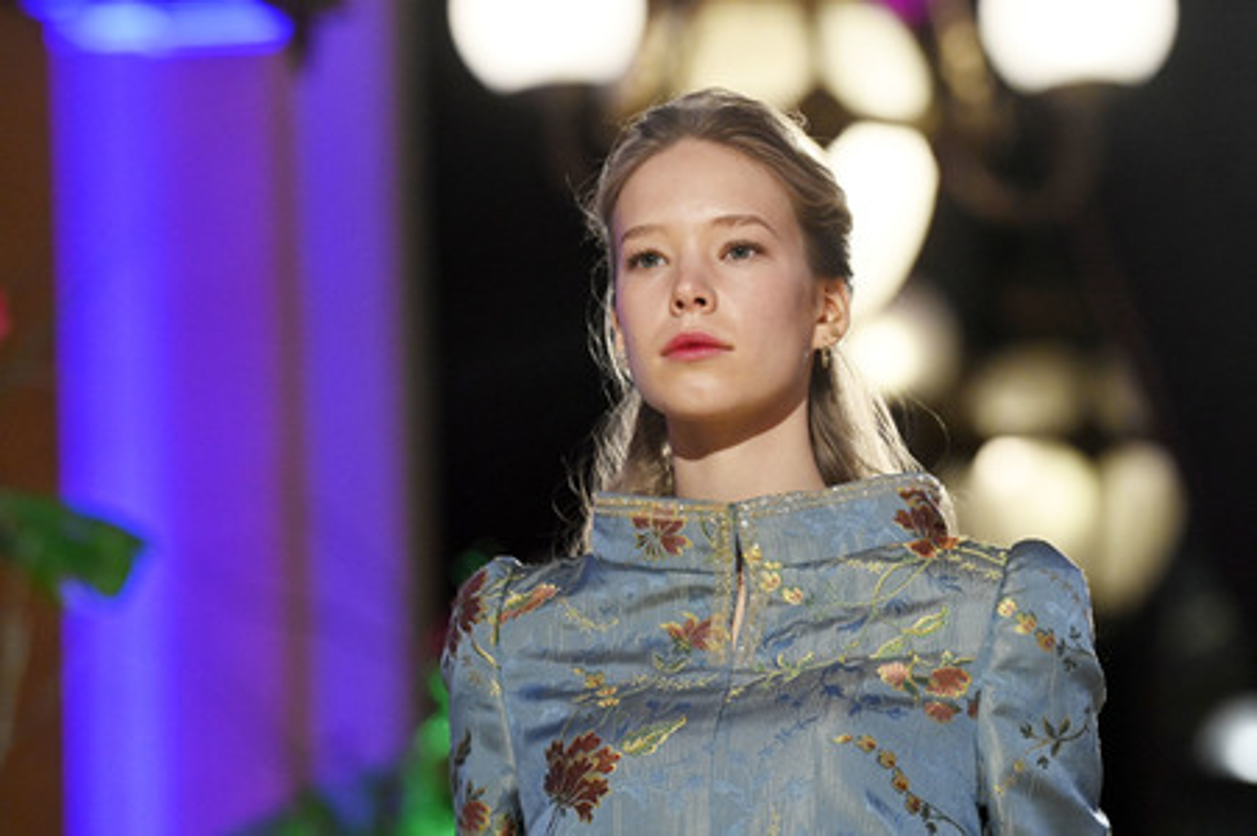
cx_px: 628
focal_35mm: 200
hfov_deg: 10.3
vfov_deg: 6.9
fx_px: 6978
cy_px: 418
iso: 8000
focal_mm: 200
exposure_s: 1/400
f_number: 4.5
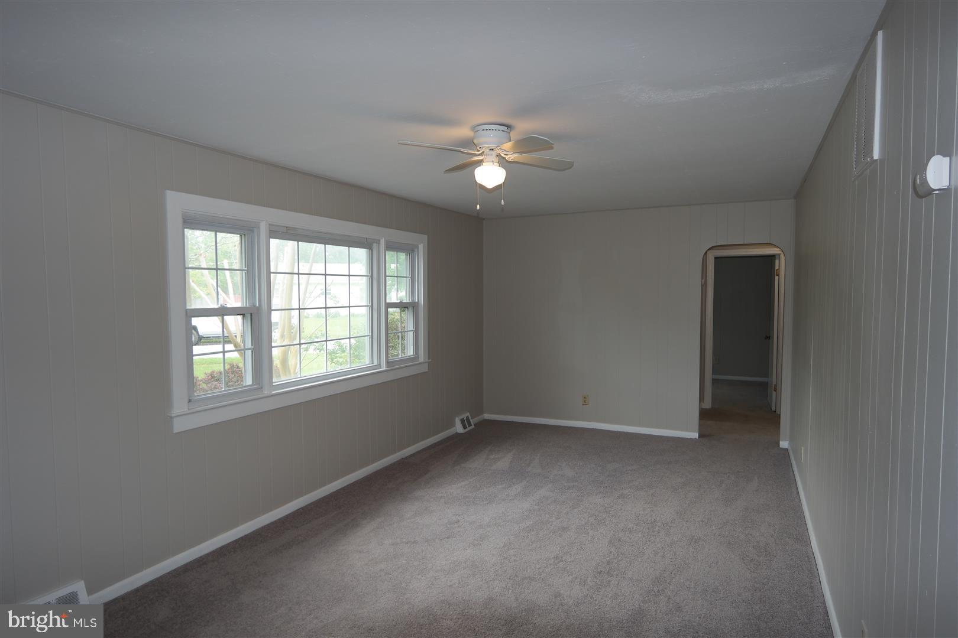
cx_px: 479
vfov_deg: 59.5
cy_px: 319
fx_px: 559
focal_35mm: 21
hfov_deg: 81.2
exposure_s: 1/30
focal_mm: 14
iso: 100
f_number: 4.5
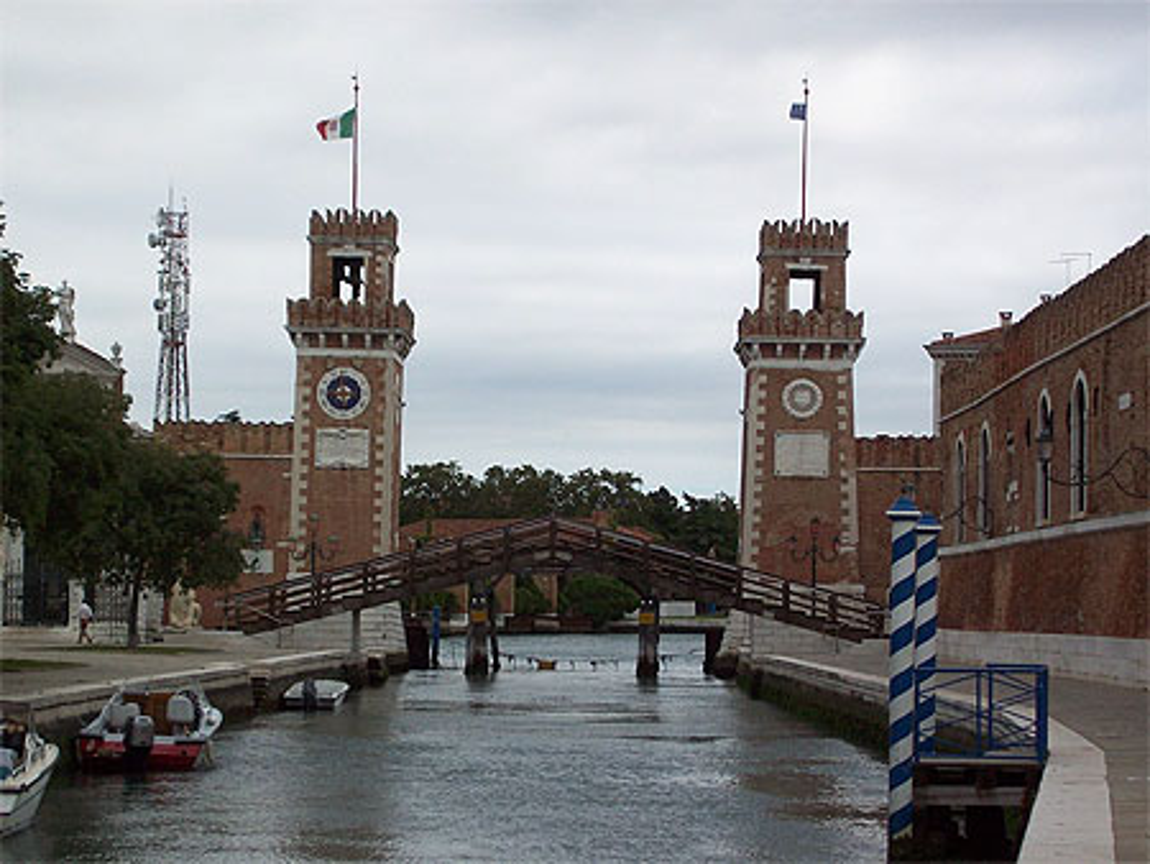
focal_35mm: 87
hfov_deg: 22.5
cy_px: 432
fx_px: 2892
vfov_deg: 17.0
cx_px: 575
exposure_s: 1/519
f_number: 4.3
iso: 80
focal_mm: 14.3
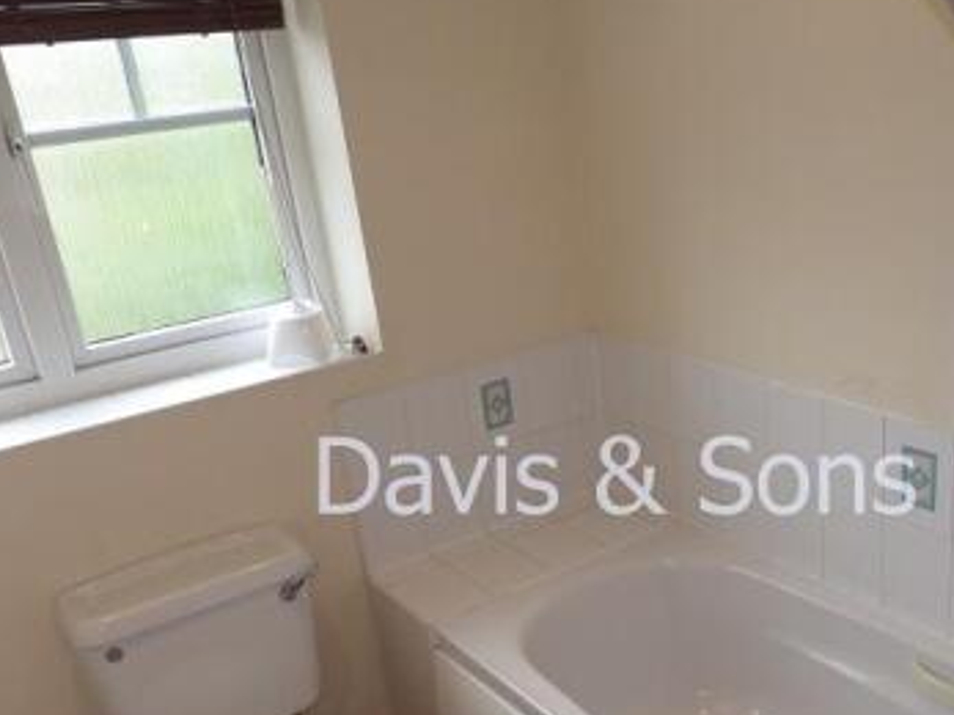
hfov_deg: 49.5
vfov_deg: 38.2
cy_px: 472
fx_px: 1019
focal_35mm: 37
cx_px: 614
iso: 100
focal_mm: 4
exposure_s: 1/45
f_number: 3.1
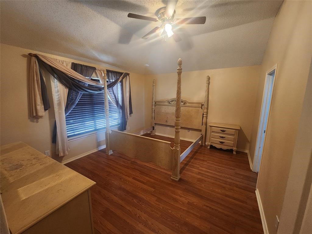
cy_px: 117
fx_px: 117
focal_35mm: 13
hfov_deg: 106.2
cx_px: 156
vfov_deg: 89.9
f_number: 2.2
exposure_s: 1/30
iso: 500
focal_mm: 2.2
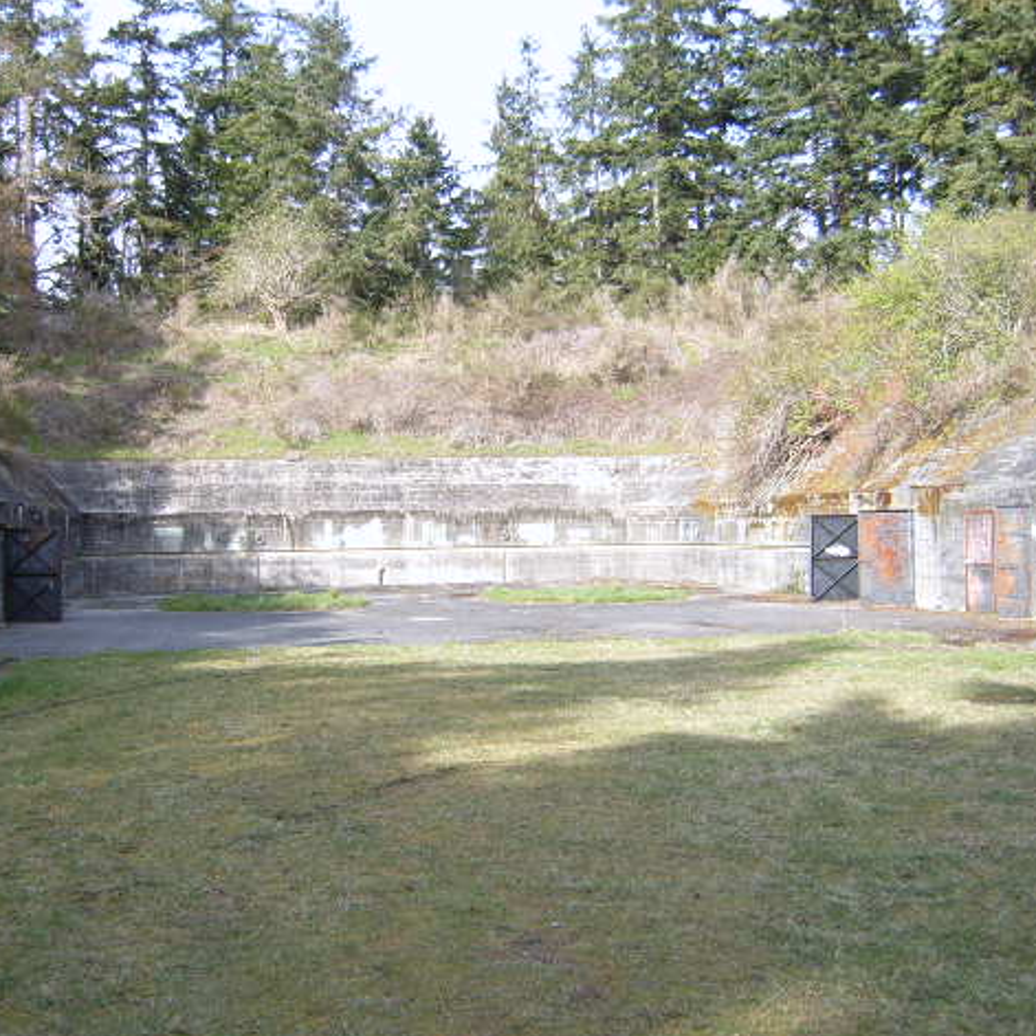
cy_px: 523
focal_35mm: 42
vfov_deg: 40.0
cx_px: 471
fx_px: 1422
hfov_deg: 40.0
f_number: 2.8
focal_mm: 5.8
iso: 50
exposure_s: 1/350
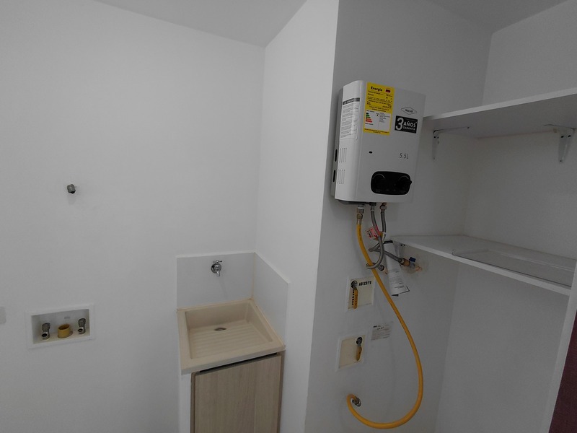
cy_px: 216
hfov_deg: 94.5
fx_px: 267
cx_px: 288
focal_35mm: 16
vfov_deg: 78.1
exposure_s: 1/120
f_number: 2.2
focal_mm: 1.64
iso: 64
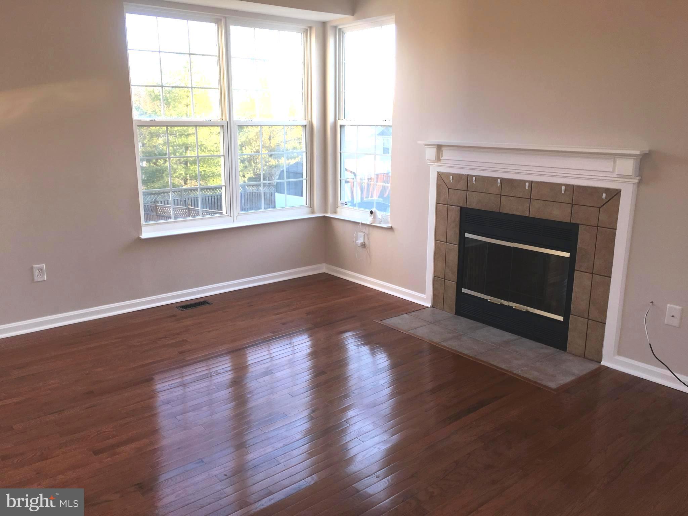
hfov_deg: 61.7
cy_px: 258
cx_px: 344
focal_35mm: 29
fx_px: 576
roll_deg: -0.6
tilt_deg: -13.0
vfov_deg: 48.2
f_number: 2.2
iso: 25
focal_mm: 4.15
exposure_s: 1/60
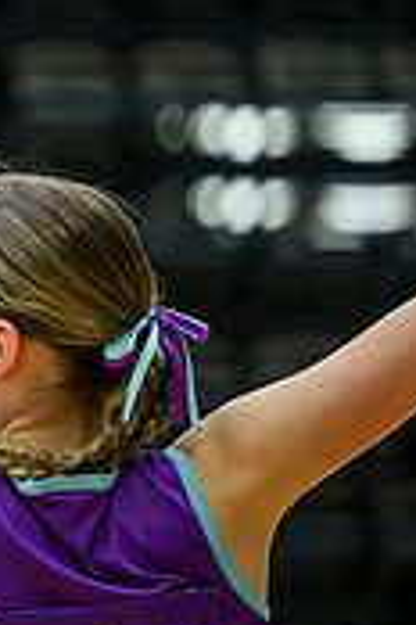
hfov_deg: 2.2
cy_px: 174
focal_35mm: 631
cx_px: -744
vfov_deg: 3.3
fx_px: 10936
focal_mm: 165
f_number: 2.8
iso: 3200
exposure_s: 1/1250
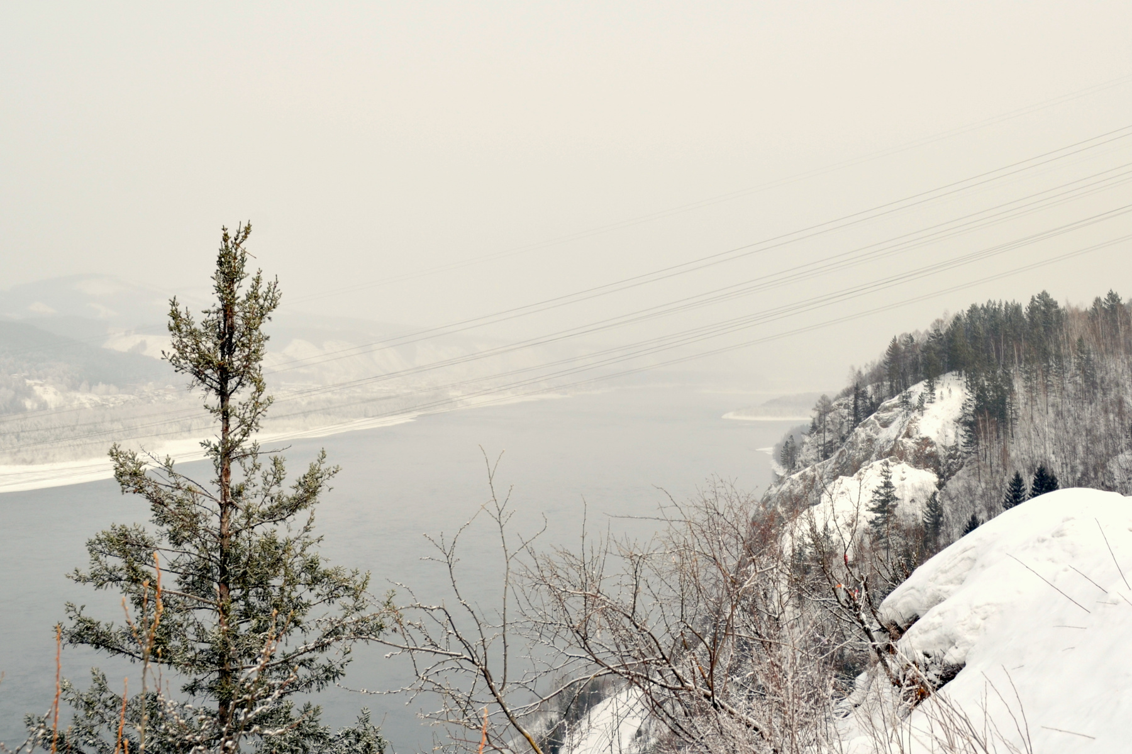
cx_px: 566
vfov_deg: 30.8
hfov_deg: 45.0
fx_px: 1367
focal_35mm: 44
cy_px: 377
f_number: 8
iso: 140
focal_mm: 29
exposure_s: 1/250
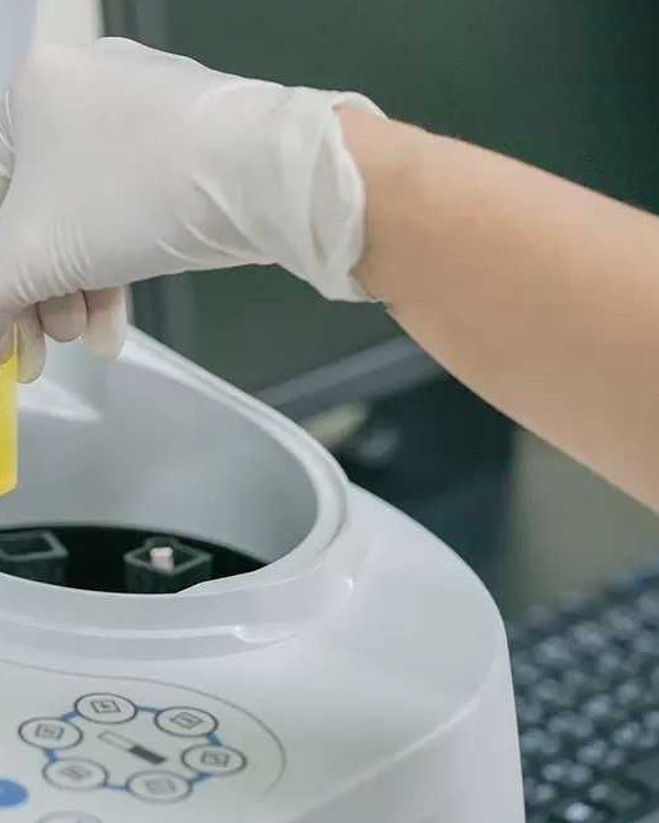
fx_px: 3121
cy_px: 410
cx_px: 110
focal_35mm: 128
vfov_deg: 15.0
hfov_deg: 12.0
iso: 800
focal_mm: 90
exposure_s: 1/60
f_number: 4
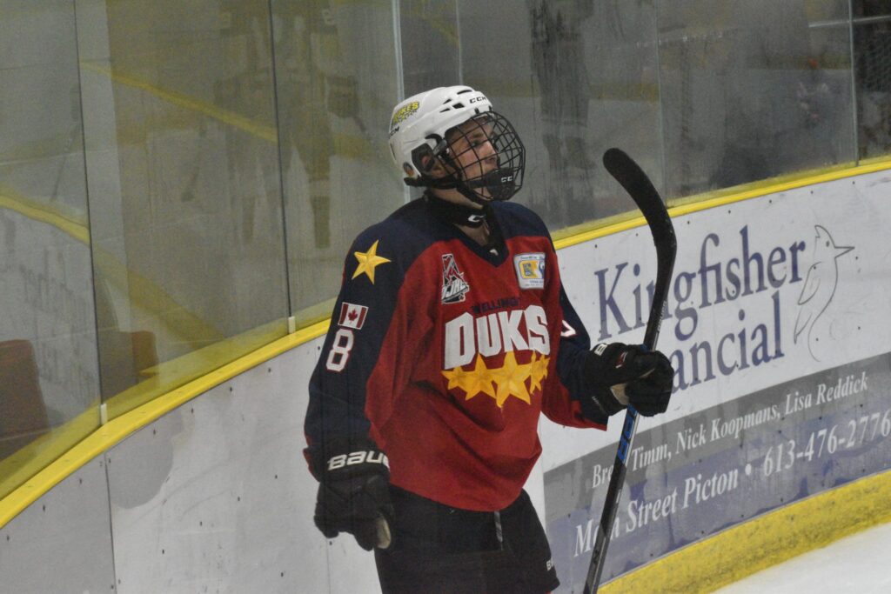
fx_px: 2970
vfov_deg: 11.4
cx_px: 446
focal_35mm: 120
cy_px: 297
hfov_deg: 17.1
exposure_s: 1/400
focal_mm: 80
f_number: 10
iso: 10000
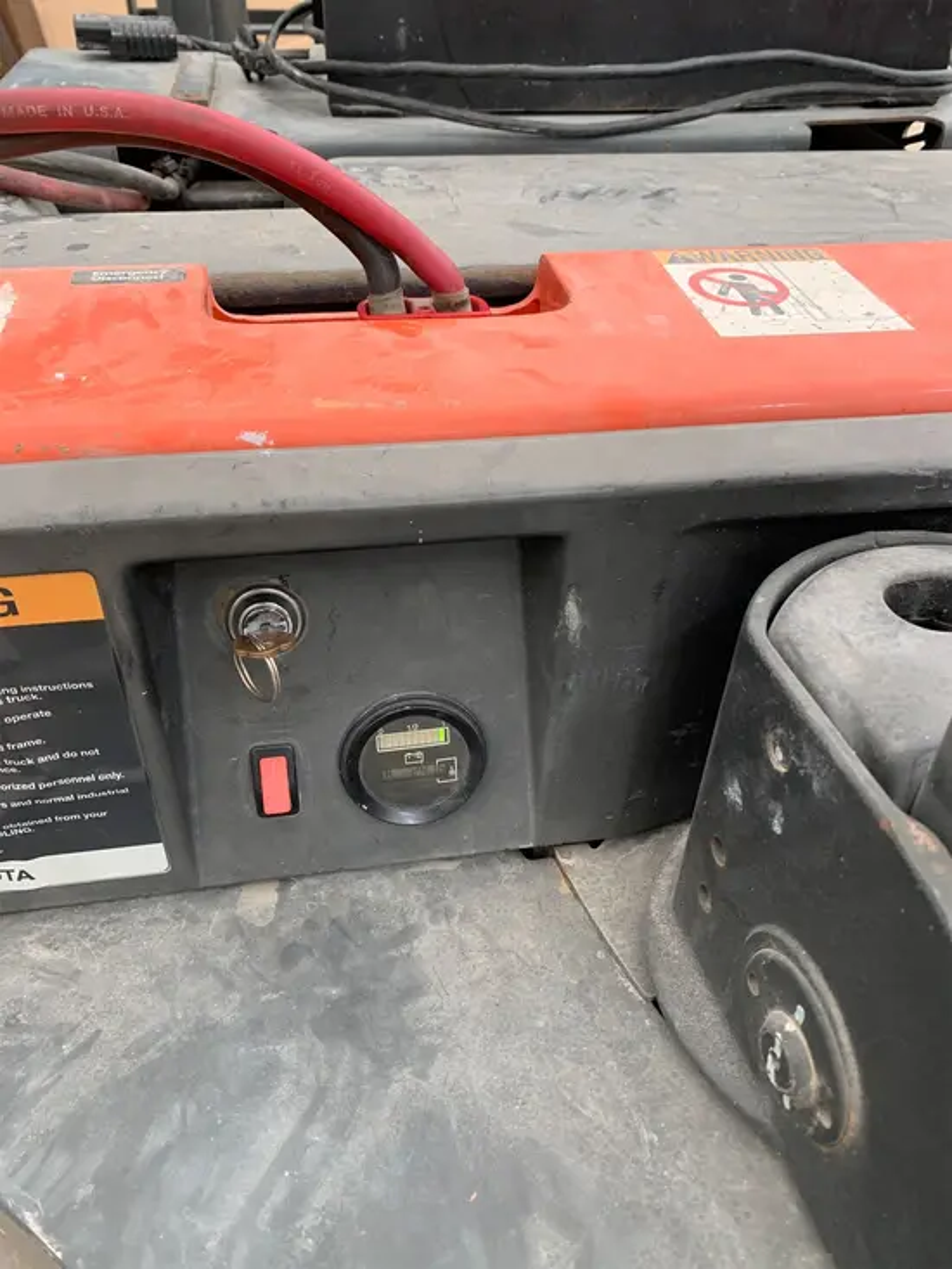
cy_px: 634
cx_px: 476
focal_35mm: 26
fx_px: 953
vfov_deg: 67.3
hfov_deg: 53.1
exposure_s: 1/121
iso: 100
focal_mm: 4.25
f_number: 1.8
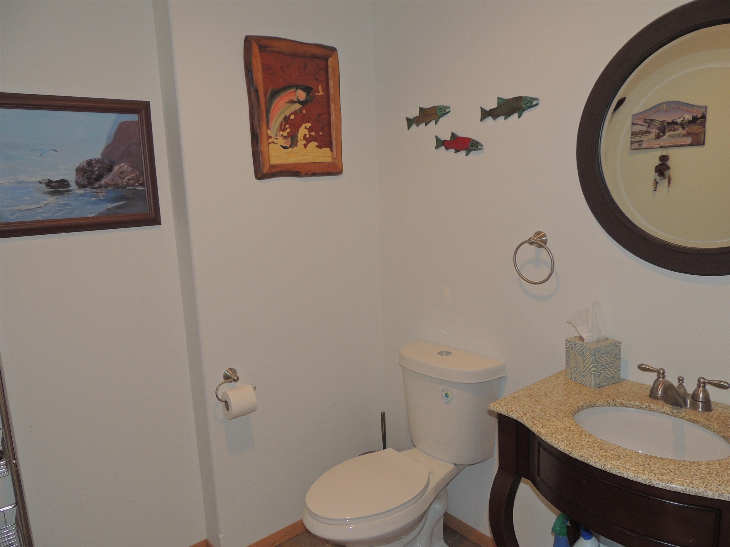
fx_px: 506
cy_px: 274
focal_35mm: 24
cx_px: 365
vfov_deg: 56.8
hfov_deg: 71.6
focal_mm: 4.3
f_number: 3
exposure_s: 1/30
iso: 200
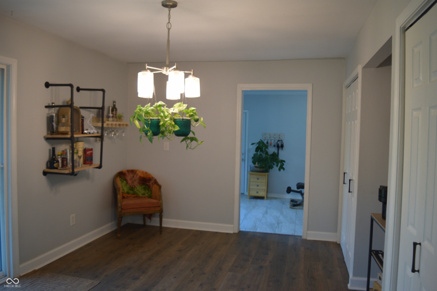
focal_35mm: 27
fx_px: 328
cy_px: 146
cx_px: 218
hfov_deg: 67.4
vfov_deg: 47.9
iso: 400
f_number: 3.5
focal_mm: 18
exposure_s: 1/50
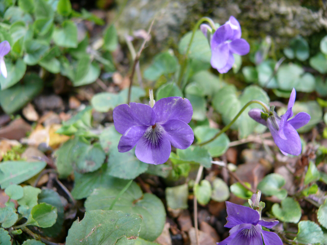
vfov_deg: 40.7
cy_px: 122
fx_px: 331
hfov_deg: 52.6
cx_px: 164
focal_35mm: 35
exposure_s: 1/60
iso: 100
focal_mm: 7.4
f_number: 2.8
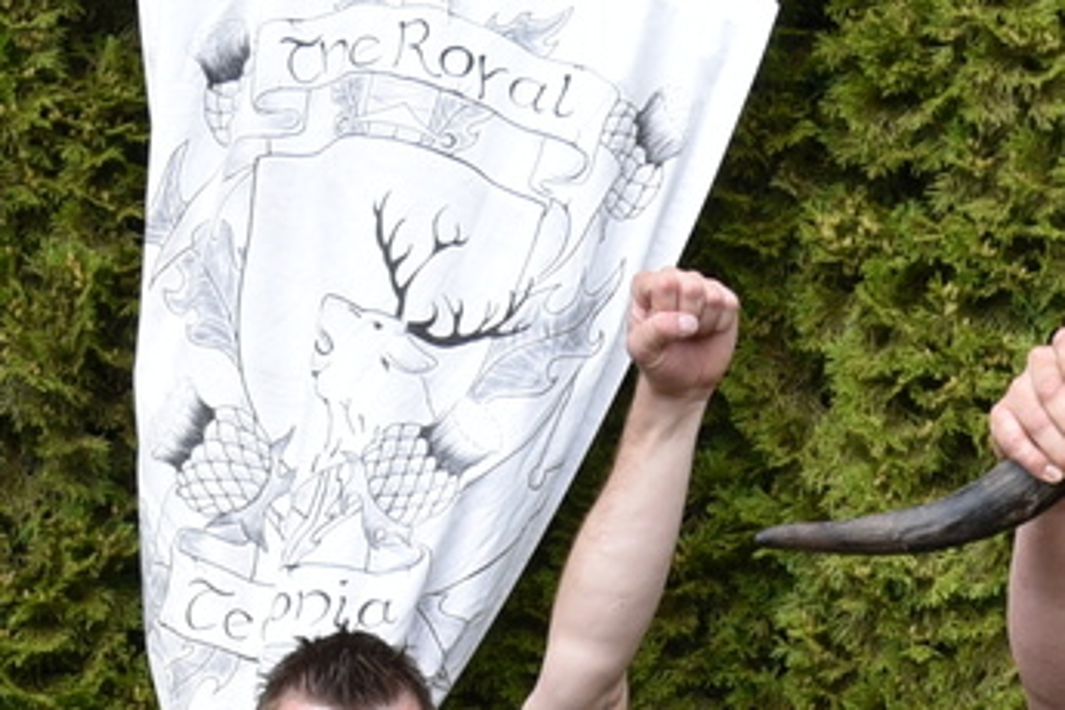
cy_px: 1479
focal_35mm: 183
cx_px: 772
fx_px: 5413
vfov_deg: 7.2
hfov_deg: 11.2
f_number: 8
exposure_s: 1/250
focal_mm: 30
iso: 400
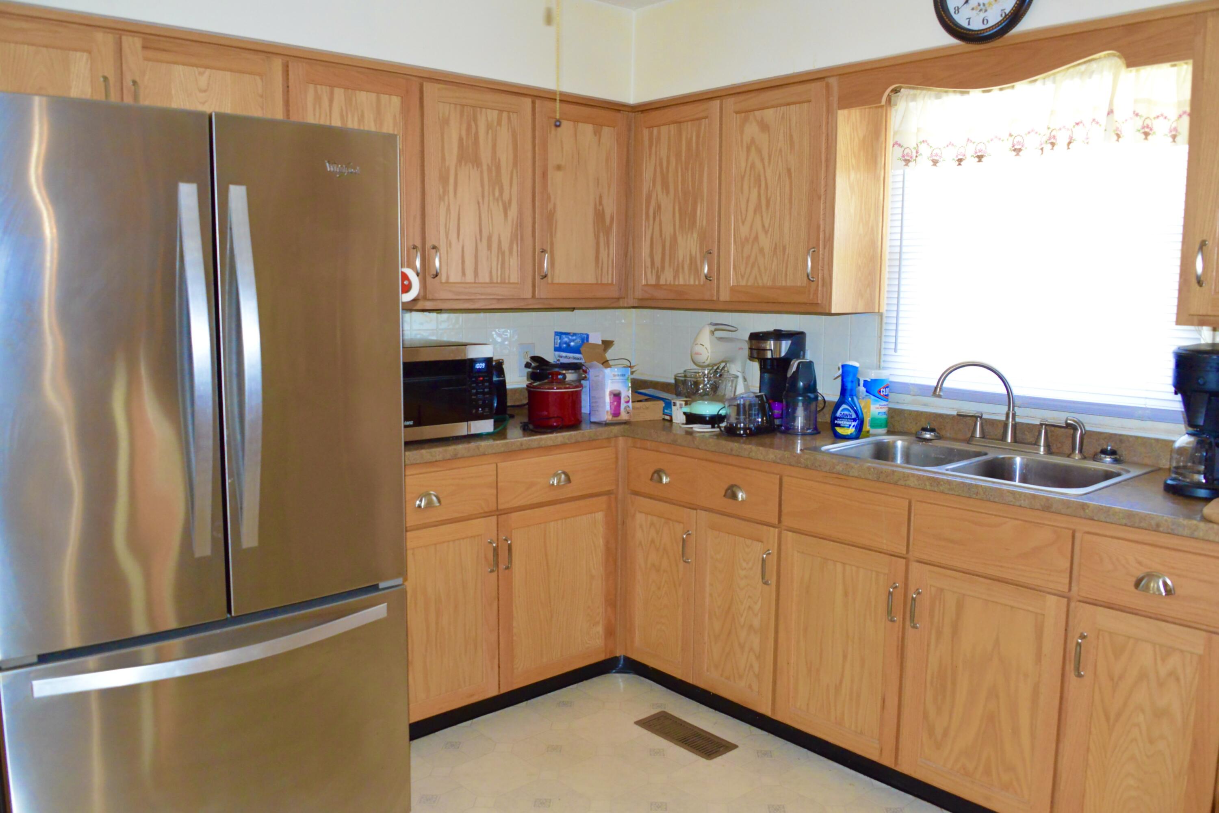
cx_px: 610
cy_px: 406
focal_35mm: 28
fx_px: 948
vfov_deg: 46.4
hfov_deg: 65.5
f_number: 7.1
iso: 6400
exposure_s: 1/60
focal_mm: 28
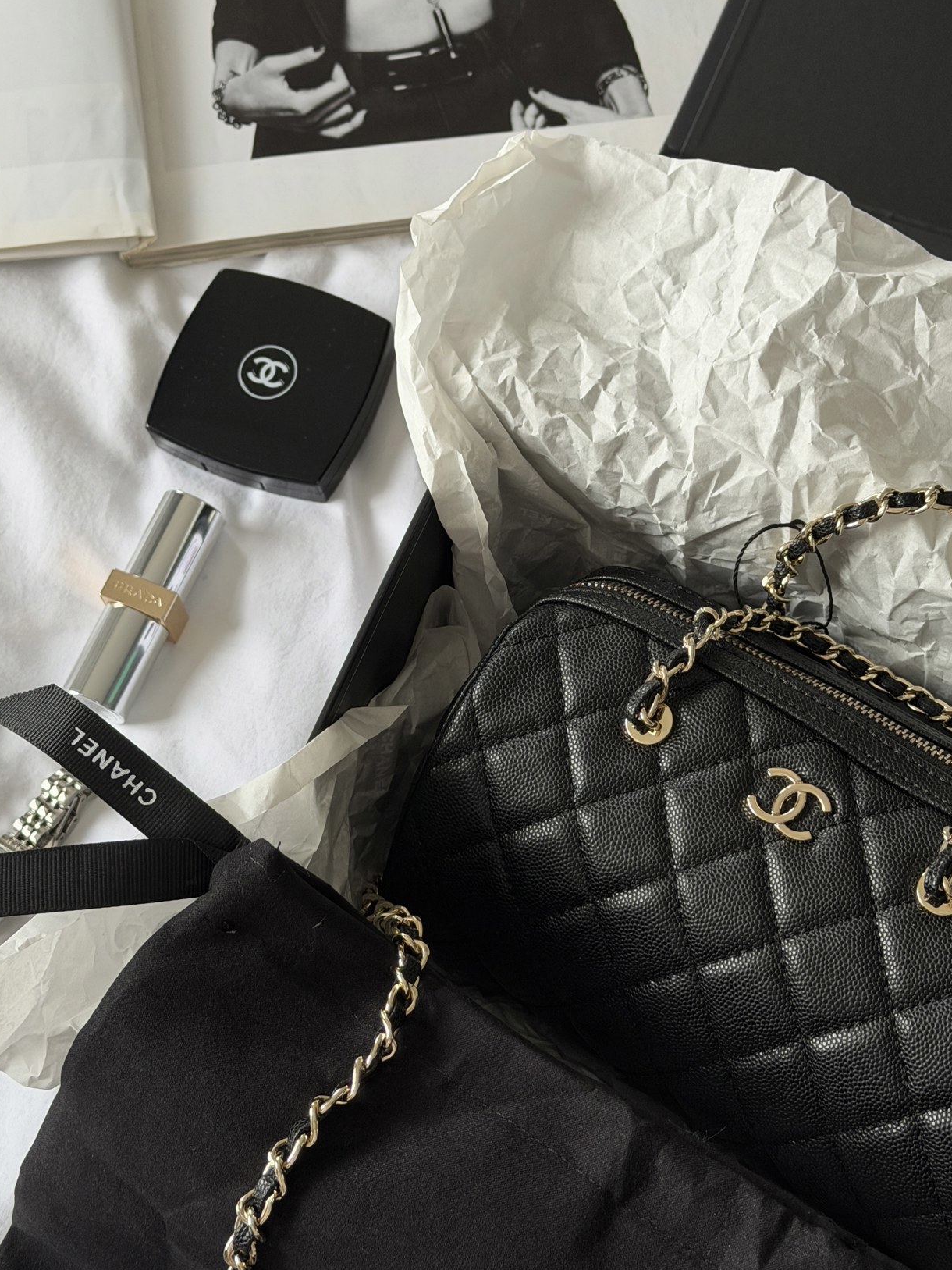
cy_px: 603
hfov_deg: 24.8
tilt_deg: -66.6
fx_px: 2164
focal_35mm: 59
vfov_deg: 32.7
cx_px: 526
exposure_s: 1/65
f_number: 1.78
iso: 100
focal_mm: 6.76
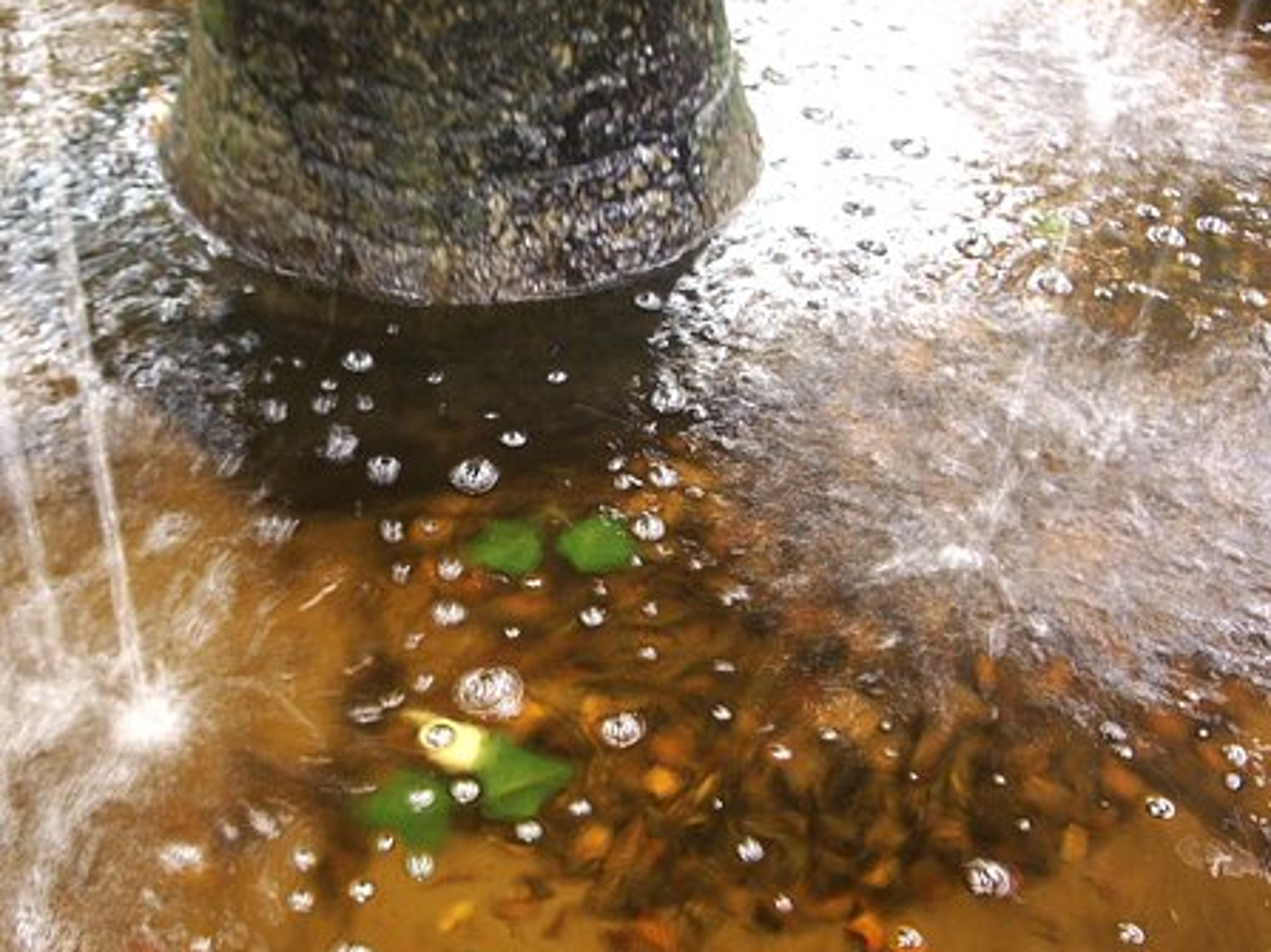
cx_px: 546
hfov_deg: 40.4
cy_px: 520
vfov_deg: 30.8
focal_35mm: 47
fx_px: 1725
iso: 100
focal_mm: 6.8
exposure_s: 1/5
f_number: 2.8
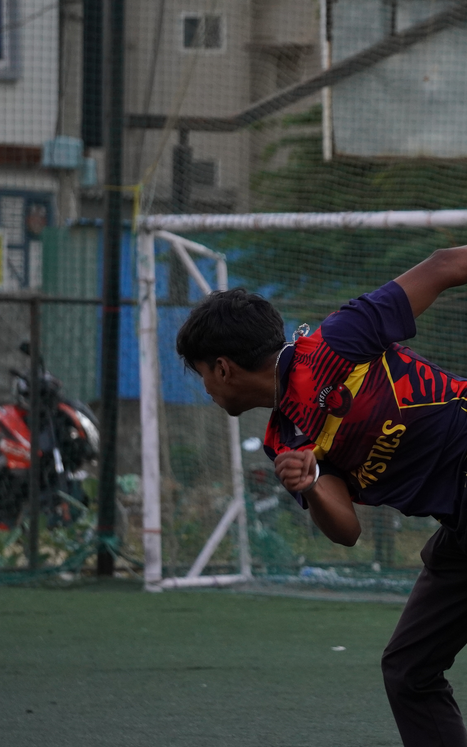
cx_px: 456
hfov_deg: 4.2
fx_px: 6331
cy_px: 394
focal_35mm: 311
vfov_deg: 6.8
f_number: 5.6
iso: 1000
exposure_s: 1/1000
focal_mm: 123
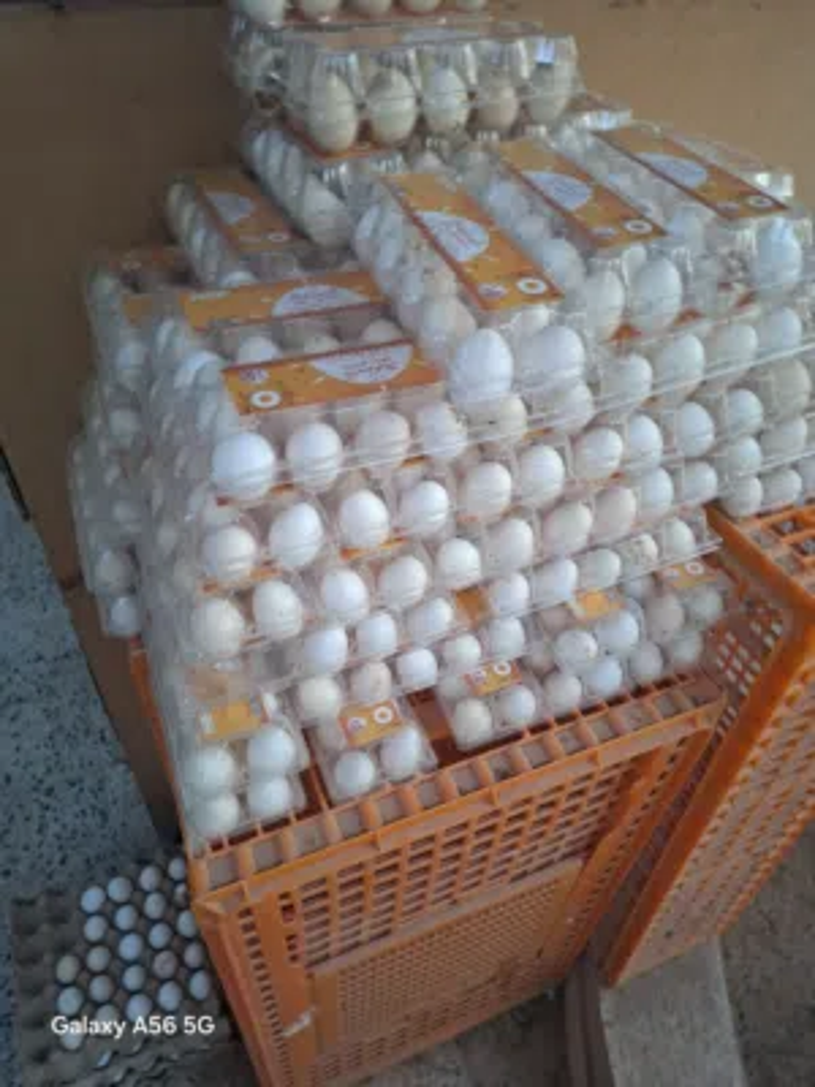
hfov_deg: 58.9
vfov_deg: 73.9
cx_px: 408
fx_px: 722
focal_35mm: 23
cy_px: 544
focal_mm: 5.54
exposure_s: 1/25
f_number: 1.8
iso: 400
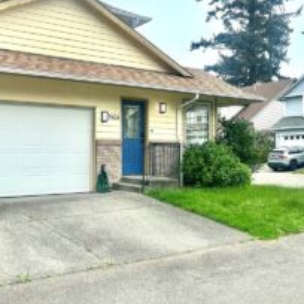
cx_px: 156
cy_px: 116
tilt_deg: +4.5
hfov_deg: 37.5
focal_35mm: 45
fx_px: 447
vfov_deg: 37.4
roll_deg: +0.5
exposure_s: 1/2008
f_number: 1.5
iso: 50
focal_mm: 5.7
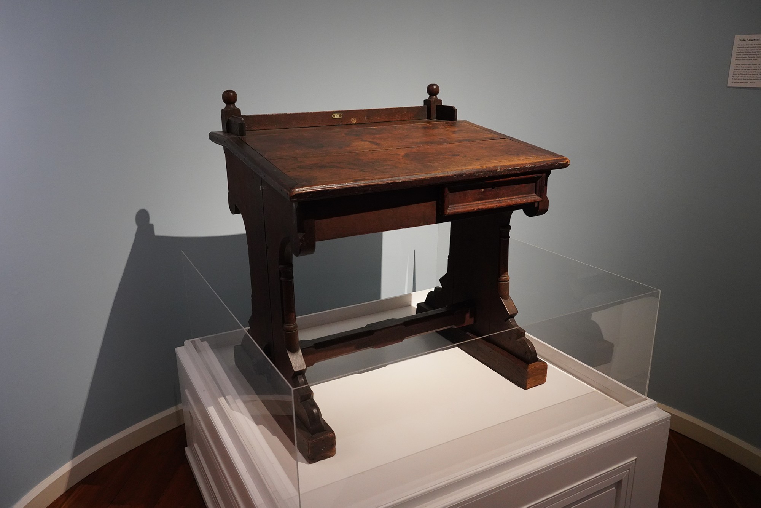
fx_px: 592
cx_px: 380
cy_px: 254
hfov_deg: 65.5
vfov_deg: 46.4
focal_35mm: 28
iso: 6400
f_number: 5.6
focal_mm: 28
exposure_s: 1/100
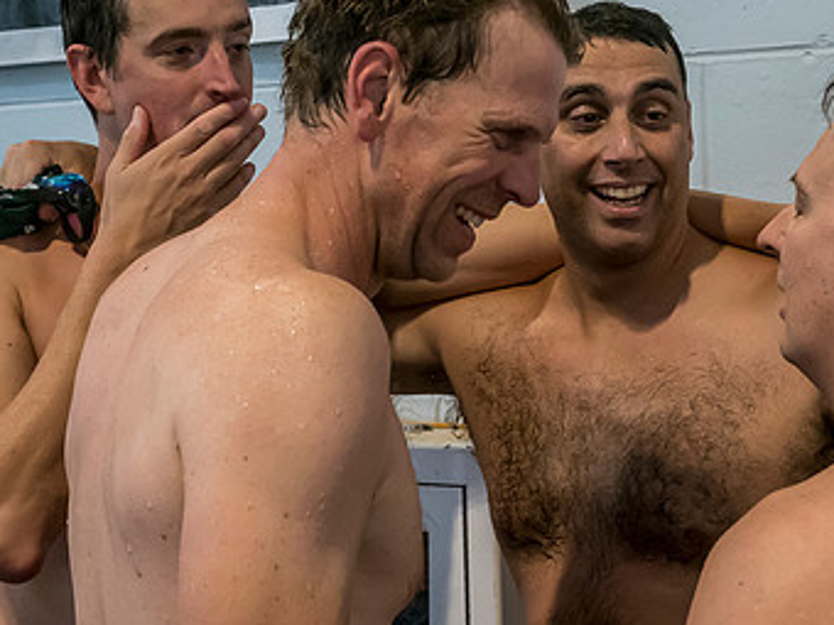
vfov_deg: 18.0
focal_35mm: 82
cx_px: 645
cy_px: 300
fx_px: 1976
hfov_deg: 23.5
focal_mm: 24
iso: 3200
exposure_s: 1/250
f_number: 5
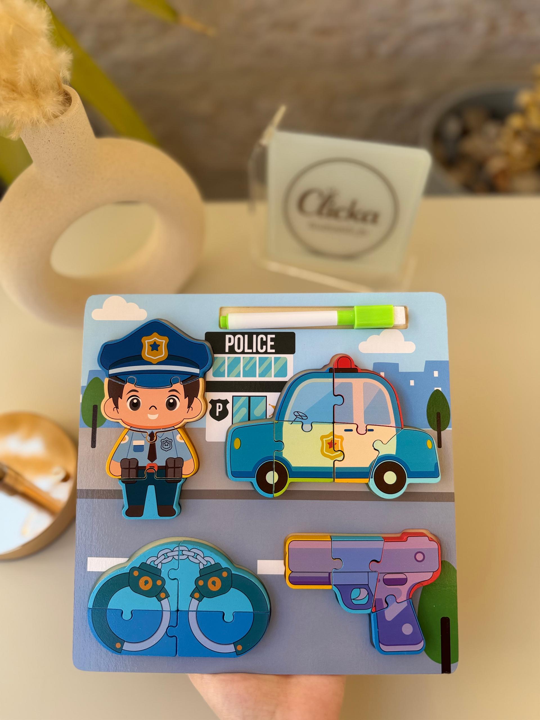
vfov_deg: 71.6
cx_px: 270
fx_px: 499
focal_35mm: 24
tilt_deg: -61.7
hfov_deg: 56.8
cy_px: 360
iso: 80
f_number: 1.78
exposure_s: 1/598
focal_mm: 6.76
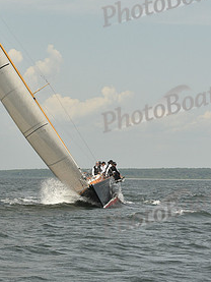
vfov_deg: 11.9
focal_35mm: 165
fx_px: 1340
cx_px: 49
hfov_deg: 9.0
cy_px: 68
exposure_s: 1/1600
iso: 400
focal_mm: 82
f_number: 9
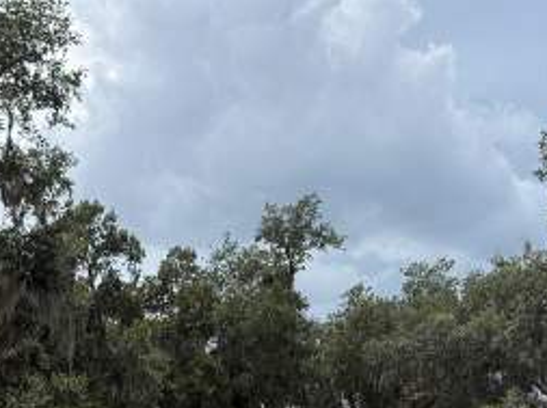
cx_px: 158
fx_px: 1199
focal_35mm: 76
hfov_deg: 25.5
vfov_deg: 17.7
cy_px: 574
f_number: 1.78
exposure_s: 1/4975
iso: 80
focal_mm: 6.76
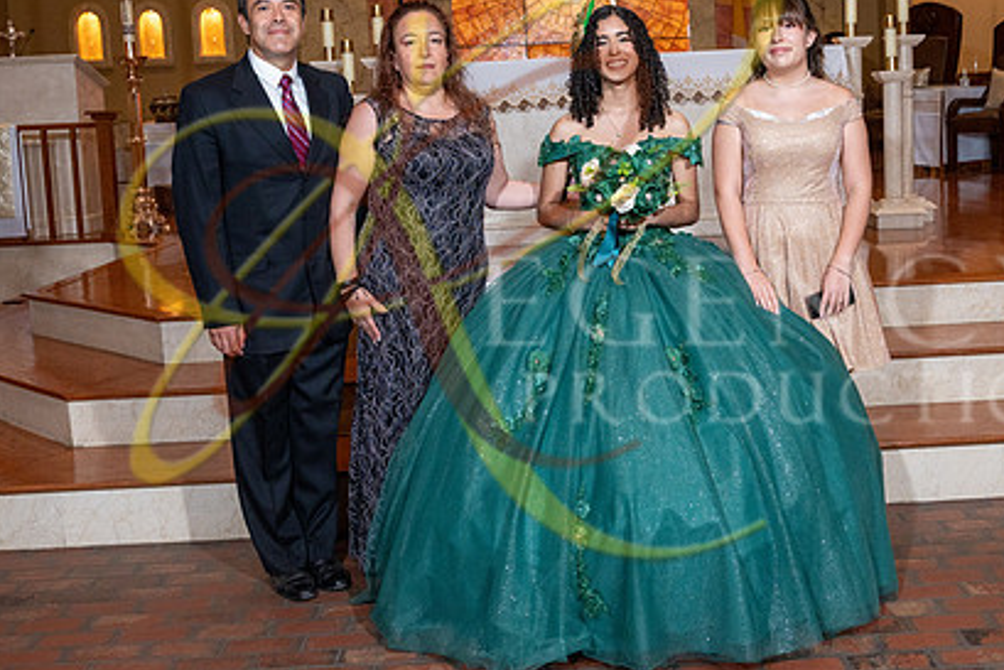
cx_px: 589
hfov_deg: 44.3
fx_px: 1227
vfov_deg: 30.4
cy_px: 249
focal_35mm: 44
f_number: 5.6
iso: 3200
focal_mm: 31
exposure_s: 1/125
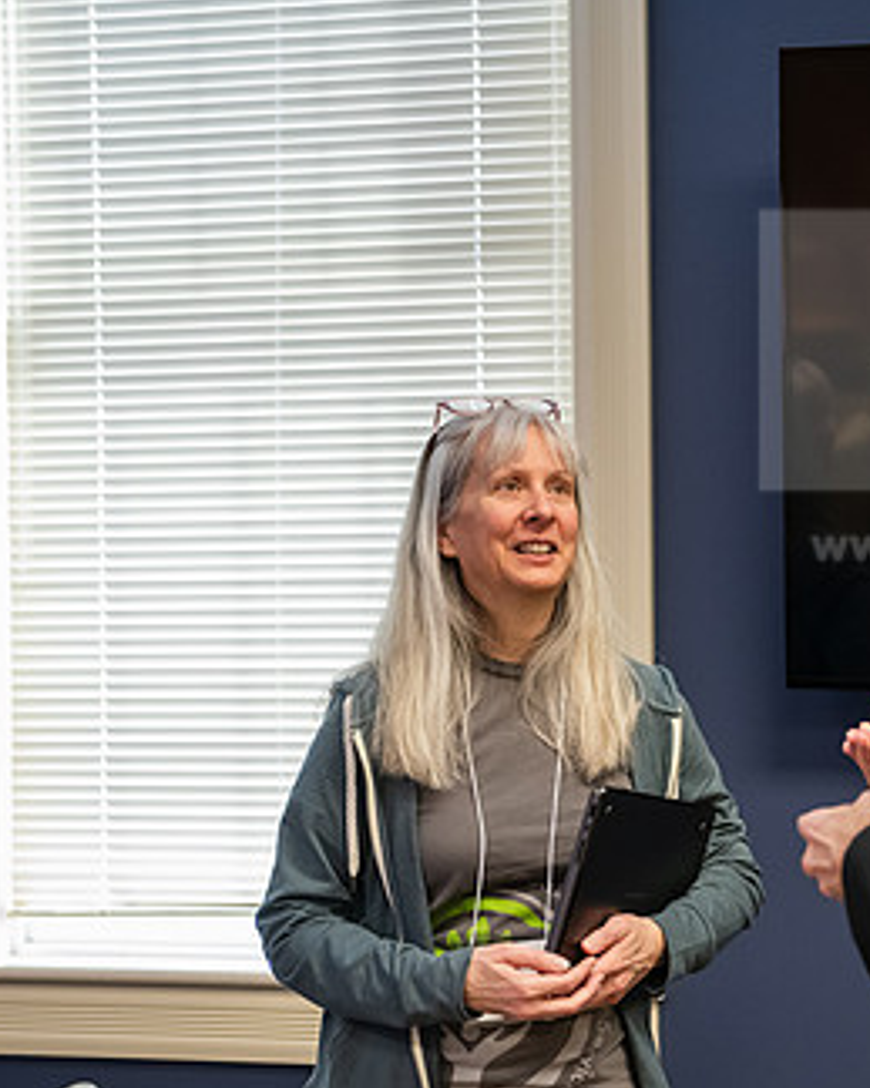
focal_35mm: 84
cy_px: 616
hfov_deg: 18.2
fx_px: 2705
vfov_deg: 22.7
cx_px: 658
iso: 1600
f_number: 3.2
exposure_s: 1/160
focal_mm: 50
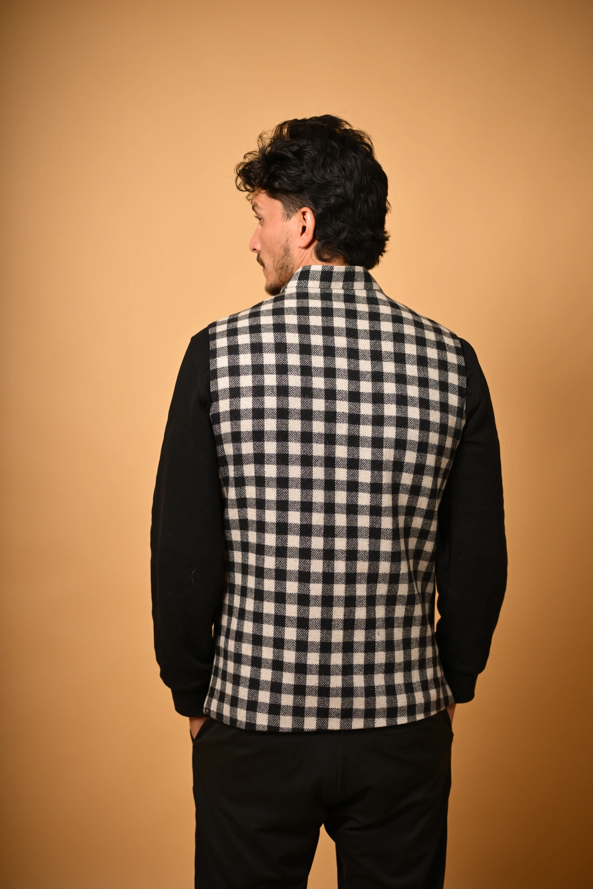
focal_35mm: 50
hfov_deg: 27.0
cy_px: 444
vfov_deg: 39.6
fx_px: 1235
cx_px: 296
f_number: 2.2
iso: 200
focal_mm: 50
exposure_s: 1/1250
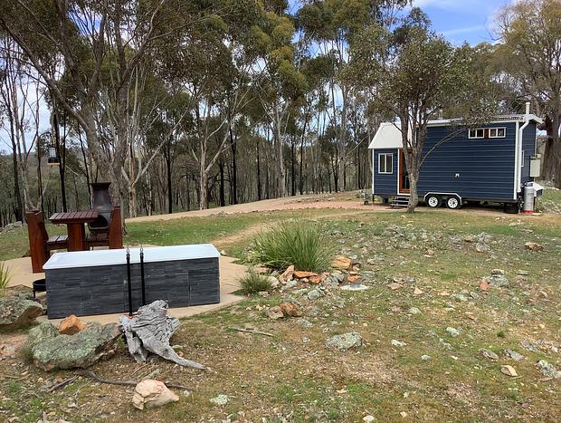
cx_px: 280
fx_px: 503
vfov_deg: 45.6
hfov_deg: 58.3
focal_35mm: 31
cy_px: 212
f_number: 2.4
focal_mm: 3.3
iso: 25
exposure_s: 1/344
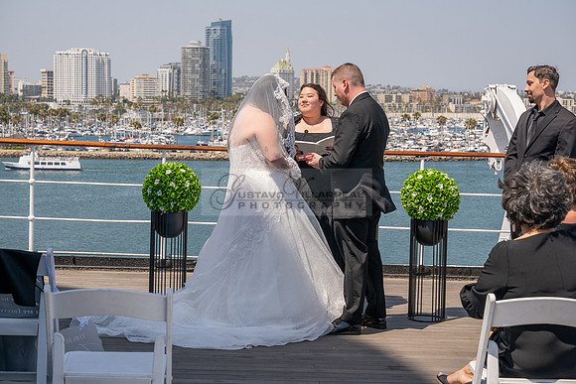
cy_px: 192
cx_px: 288
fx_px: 1120
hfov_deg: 28.8
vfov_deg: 19.5
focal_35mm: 70
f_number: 8
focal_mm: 70
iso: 200
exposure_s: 1/800
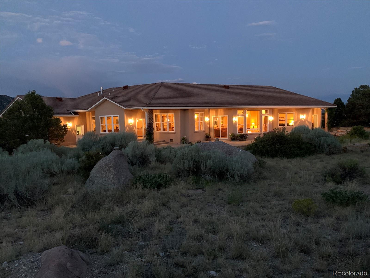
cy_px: 139
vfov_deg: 53.1
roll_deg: +1.6
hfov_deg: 67.3
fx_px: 278
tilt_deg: -4.9
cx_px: 185
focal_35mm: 26
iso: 640
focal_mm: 4.25
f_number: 1.8
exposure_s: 1/20
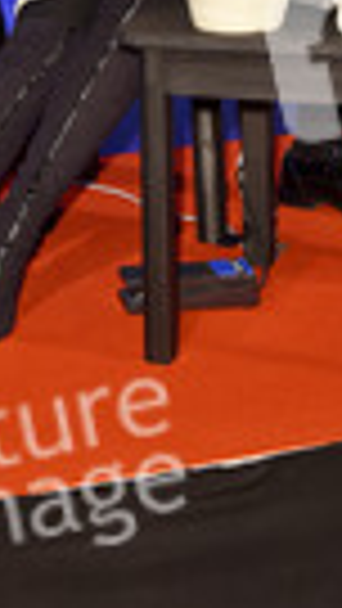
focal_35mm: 155
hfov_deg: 7.8
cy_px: -189
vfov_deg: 13.4
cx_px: 86
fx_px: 2497
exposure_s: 1/200
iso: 800
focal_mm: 50
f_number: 6.3
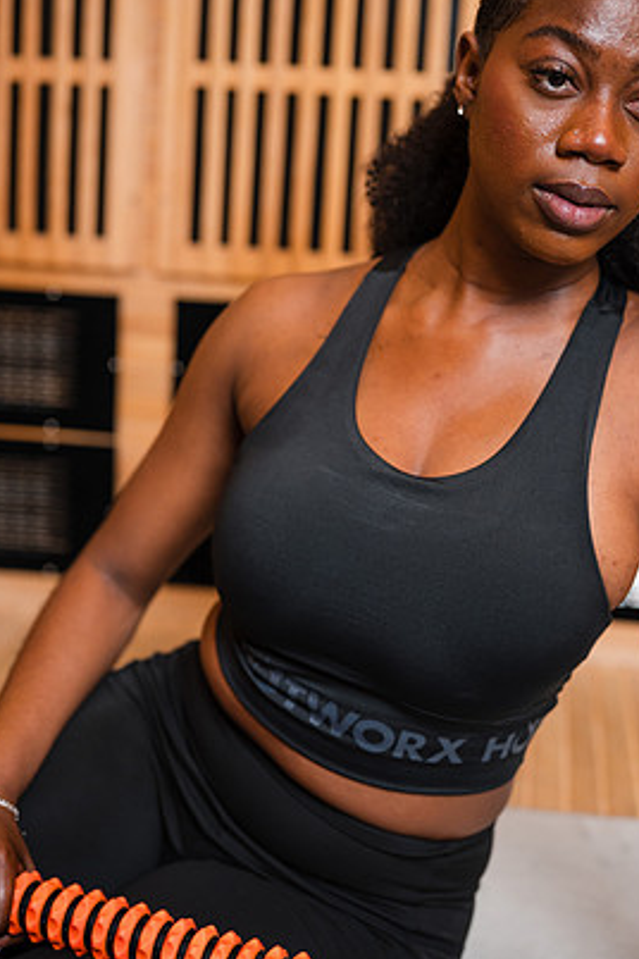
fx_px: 1491
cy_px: 456
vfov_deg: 35.6
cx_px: 343
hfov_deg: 24.2
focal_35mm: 56
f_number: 2.8
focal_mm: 50
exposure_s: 1/125
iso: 400
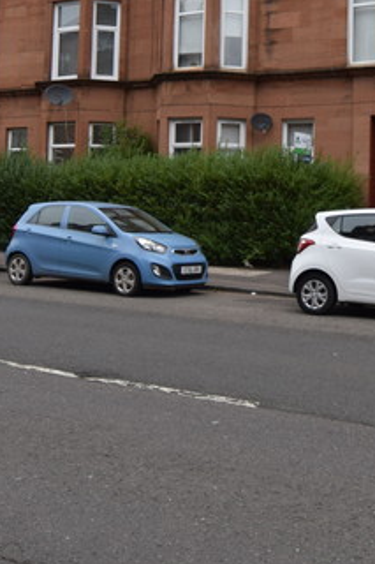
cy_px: 161
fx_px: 751
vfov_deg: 40.3
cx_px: 303
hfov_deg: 27.5
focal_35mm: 48
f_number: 7.1
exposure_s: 1/200
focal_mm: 10
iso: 400
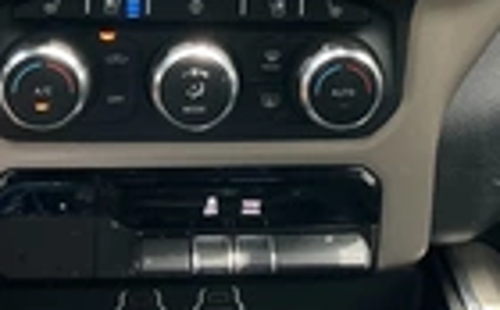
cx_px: 300
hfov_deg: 24.4
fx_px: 1156
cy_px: -71
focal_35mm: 85
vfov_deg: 14.8
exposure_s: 1/68
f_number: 1.8
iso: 64
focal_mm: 3
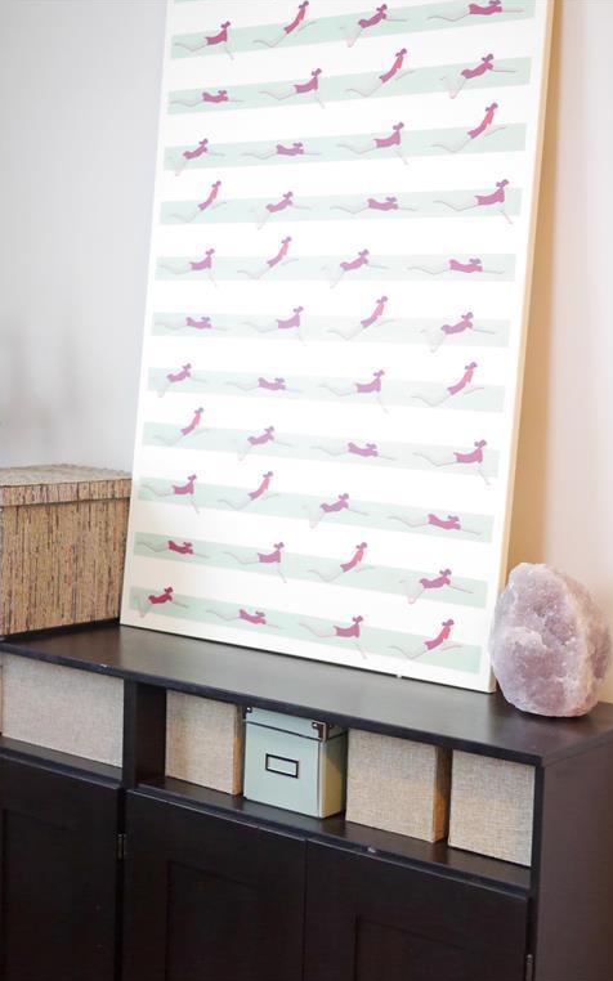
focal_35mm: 57
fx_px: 1524
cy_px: 490
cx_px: 422
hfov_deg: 22.6
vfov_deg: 35.7
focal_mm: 20
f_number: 1.7
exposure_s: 1/50
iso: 3200
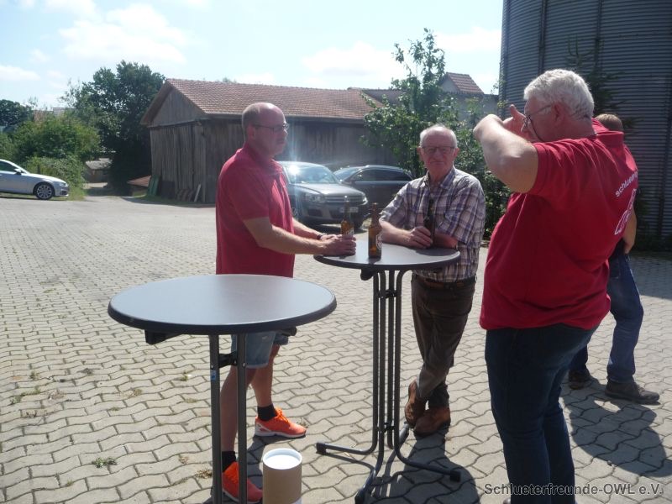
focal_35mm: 29
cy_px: 252
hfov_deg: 61.7
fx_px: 563
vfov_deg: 48.2
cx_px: 336
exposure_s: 1/1000
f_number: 3.3
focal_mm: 4.7
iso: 100
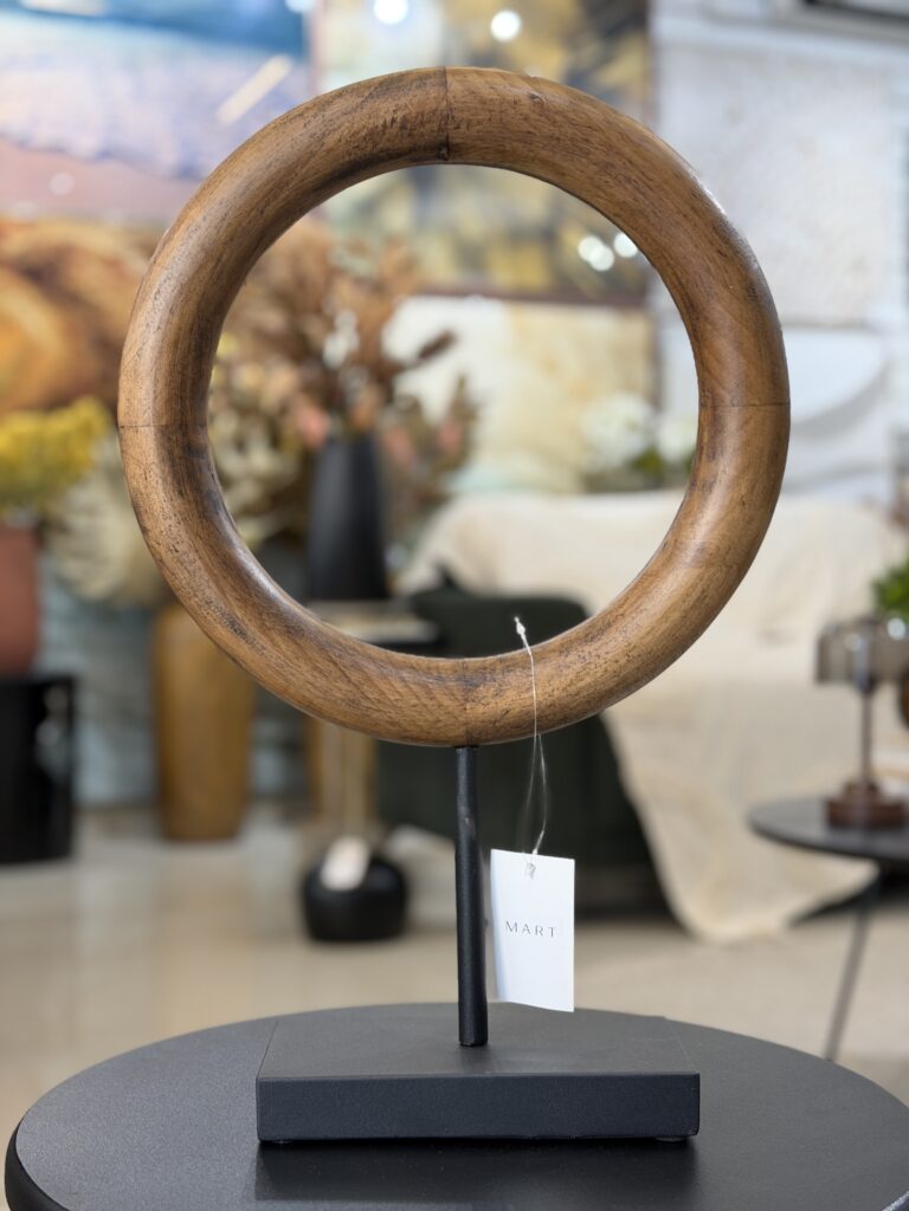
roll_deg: -0.5
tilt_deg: -0.6
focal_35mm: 48
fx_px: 1681
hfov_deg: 30.3
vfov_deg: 39.7
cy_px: 606
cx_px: 454
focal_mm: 6.76
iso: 125
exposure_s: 1/60
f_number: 1.78
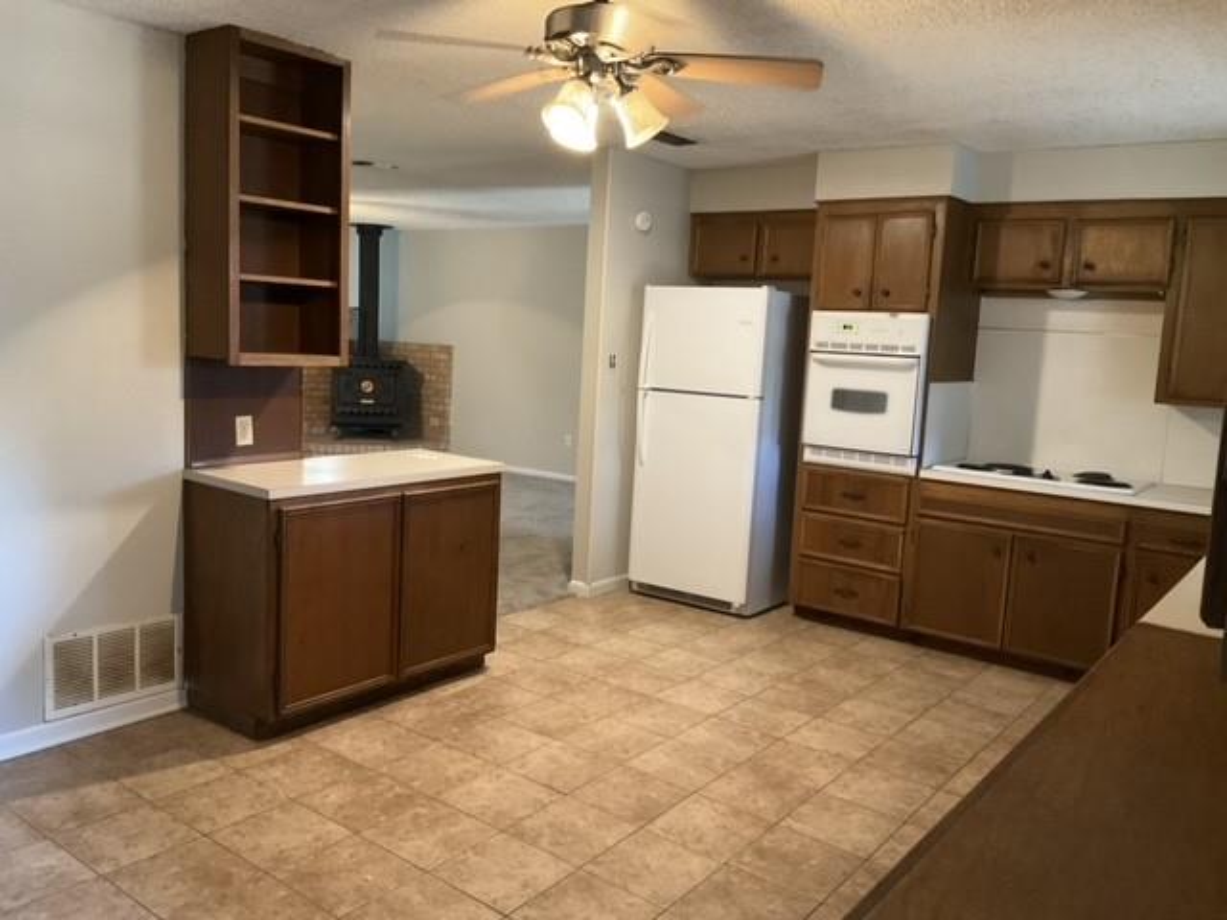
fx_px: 1028
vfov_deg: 48.2
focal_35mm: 29
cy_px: 460
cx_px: 614
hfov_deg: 61.7
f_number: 1.8
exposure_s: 1/30
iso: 250
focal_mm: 3
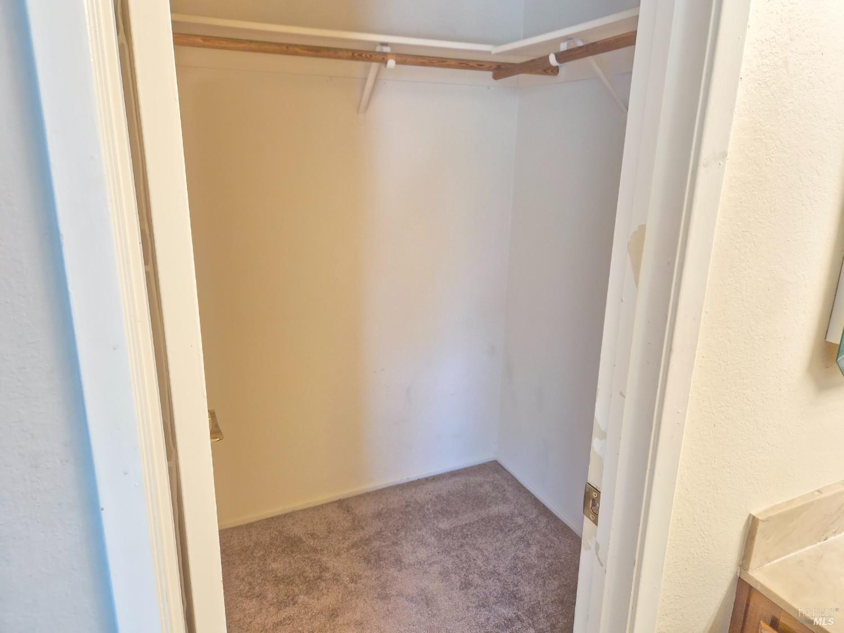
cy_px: 316
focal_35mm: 23
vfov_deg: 58.9
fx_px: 561
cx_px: 422
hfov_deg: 73.9
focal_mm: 5.4
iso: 500
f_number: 1.8
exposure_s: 1/120
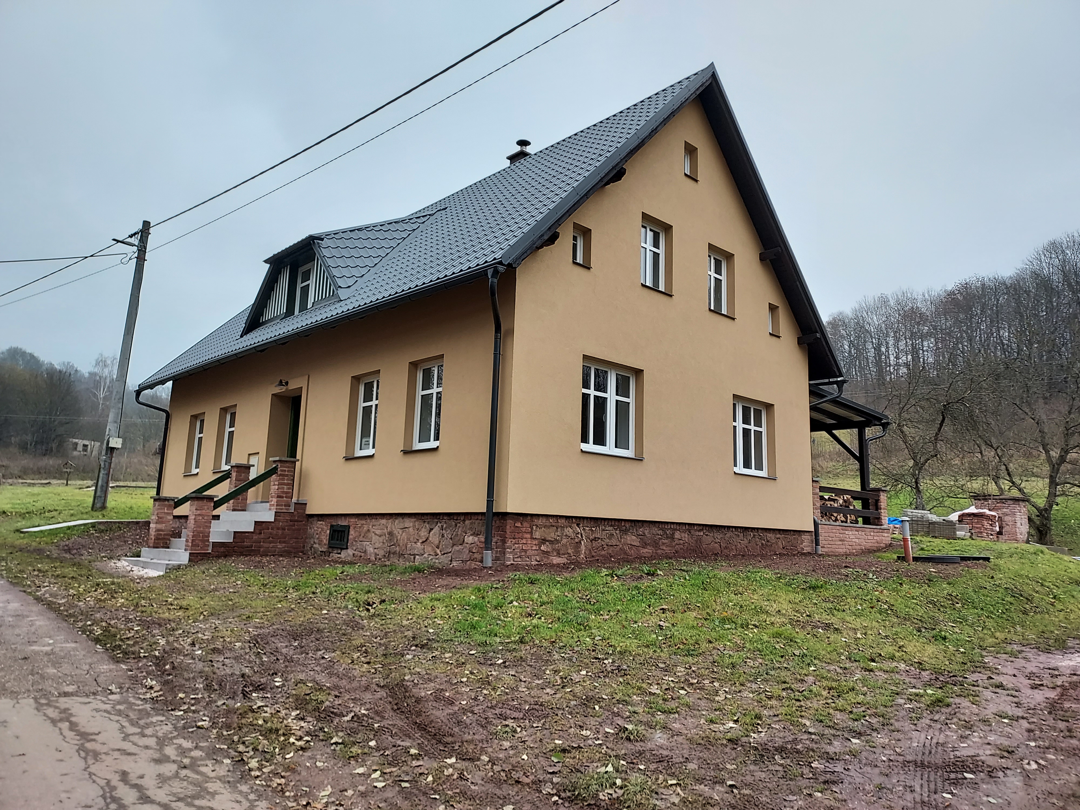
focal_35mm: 24
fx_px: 749
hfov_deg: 71.6
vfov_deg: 56.8
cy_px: 405
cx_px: 540
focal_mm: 4.6
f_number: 1.8
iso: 64
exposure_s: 1/120
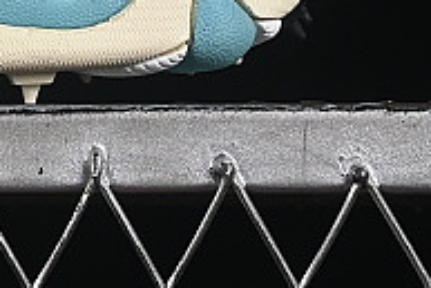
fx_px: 5020
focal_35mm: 419
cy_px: -400
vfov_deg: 3.2
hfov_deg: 4.8
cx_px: -552
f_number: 8
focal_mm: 50
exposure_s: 1/80
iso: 160
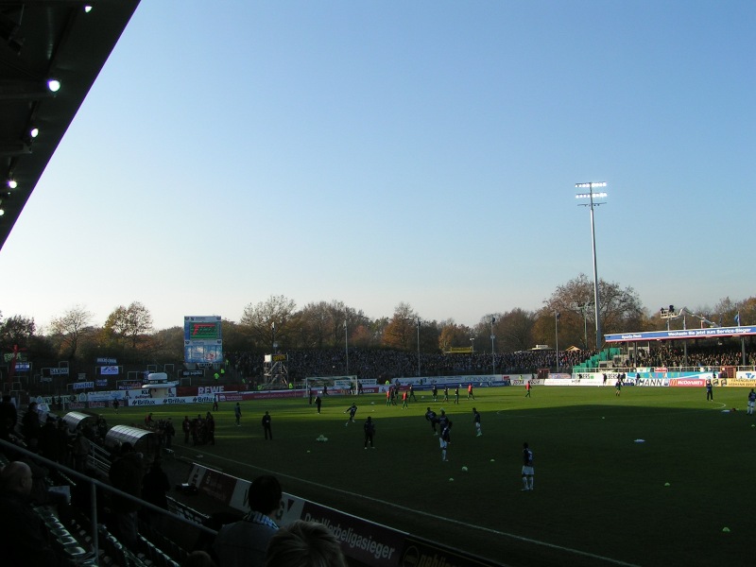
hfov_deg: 49.0
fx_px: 830
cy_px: 284
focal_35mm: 38
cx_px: 378
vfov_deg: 37.7
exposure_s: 1/320
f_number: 5.6
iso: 50
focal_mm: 5.8
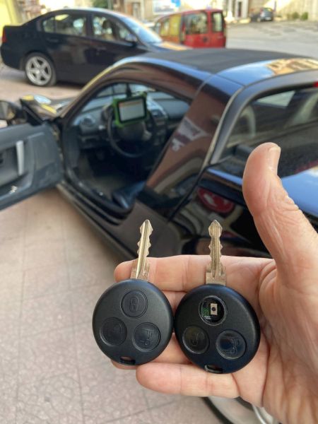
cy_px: 212
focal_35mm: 26
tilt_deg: -32.5
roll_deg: +3.6
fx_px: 318
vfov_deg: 67.3
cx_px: 159
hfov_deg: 53.1
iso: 64
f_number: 1.8
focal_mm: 4.25
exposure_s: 1/121
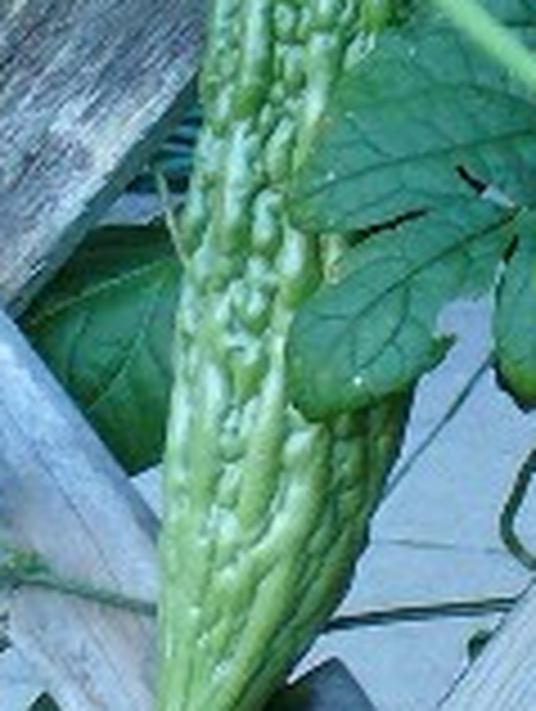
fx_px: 4159
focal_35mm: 202
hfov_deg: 7.4
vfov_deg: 9.8
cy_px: 261
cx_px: 239
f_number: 2.8
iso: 200
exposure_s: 1/60
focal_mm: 6.1
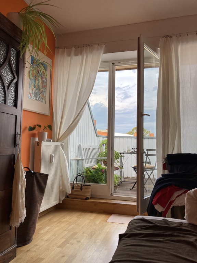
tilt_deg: +6.0
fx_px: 212
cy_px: 132
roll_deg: -0.7
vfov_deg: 63.4
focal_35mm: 28
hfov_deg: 49.7
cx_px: 98
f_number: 1.8
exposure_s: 1/121
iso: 32
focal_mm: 3.99
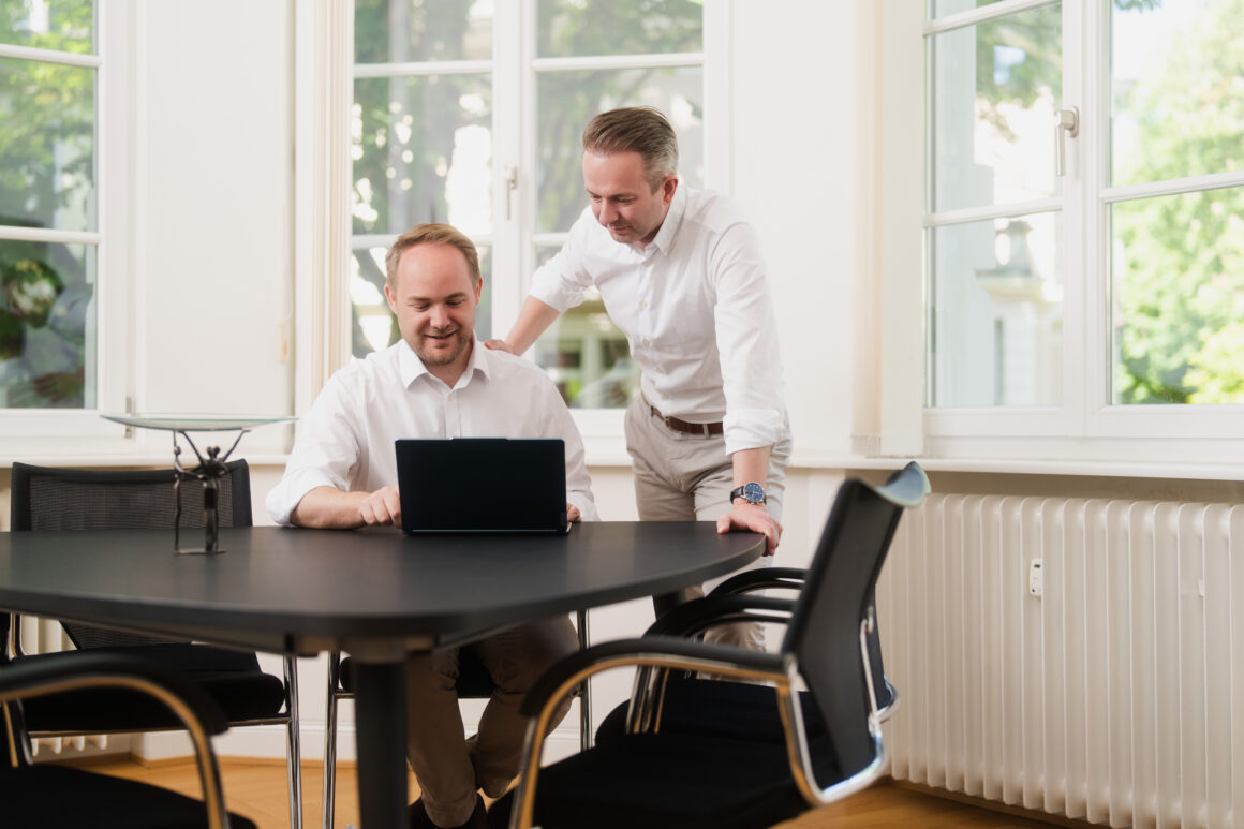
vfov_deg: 27.0
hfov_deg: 39.6
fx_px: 1727
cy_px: 414
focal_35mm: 50
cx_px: 622
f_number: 2
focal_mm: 50
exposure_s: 1/100
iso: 160
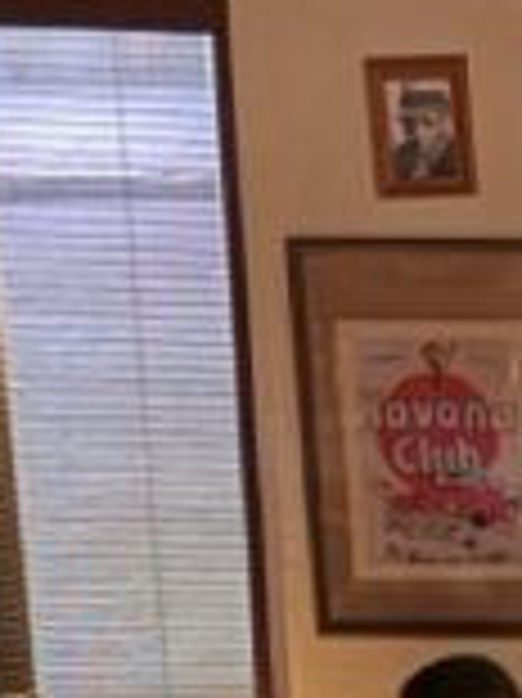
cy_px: 901
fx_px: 3201
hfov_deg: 9.1
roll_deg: -1.6
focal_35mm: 159
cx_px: 810
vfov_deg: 12.1
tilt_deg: -25.7
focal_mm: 6.76
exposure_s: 1/17
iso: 1600
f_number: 1.78
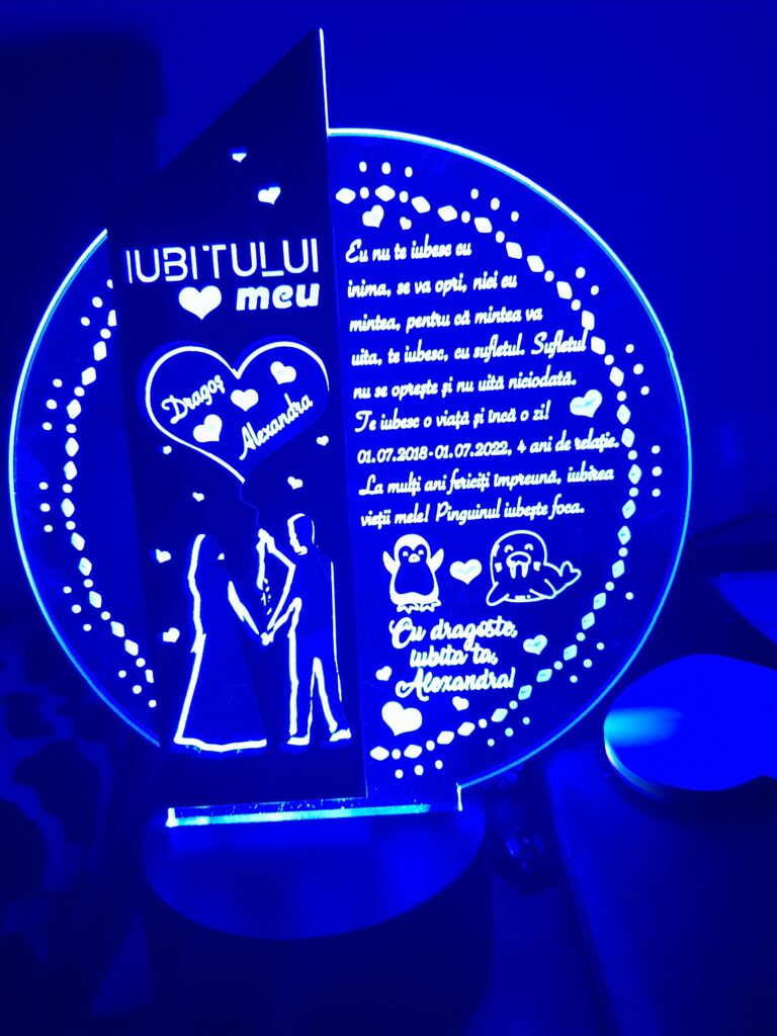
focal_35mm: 25
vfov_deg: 69.4
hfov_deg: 54.9
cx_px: 388
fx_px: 748
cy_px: 518
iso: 640
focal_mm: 4.6
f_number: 2
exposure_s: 1/20
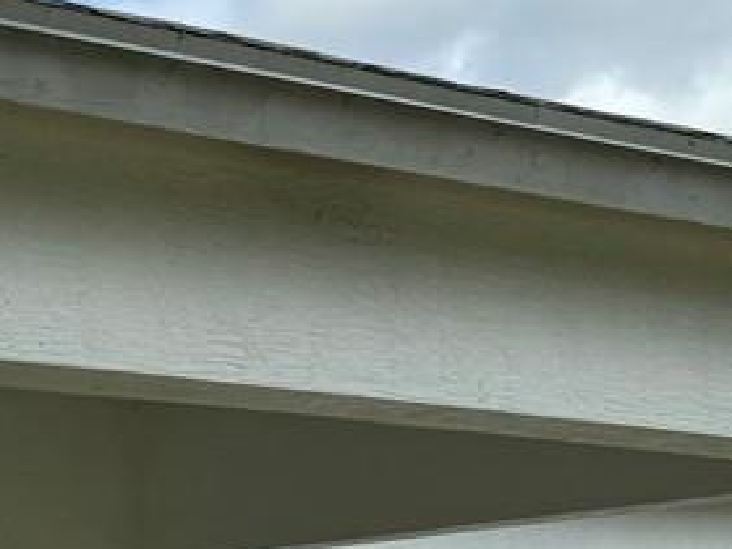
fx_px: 2897
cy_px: 873
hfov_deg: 12.7
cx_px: -714
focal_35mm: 137
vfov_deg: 10.4
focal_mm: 6.86
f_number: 1.78
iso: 80
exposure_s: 1/2833
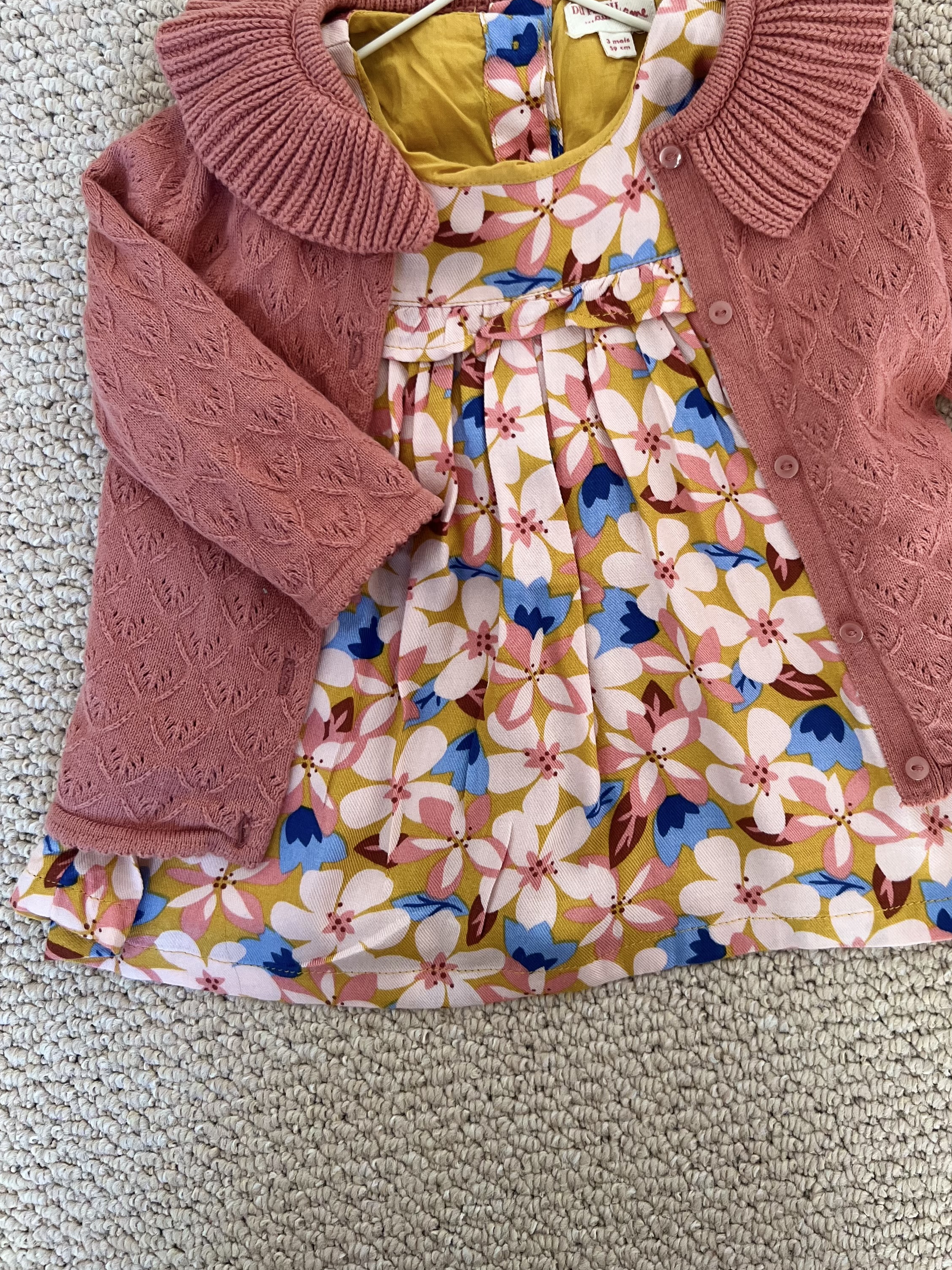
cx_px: 626
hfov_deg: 40.3
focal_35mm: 35
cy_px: 453
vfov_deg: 51.9
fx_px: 1284
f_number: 1.5
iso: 125
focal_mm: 5.7
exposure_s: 1/107
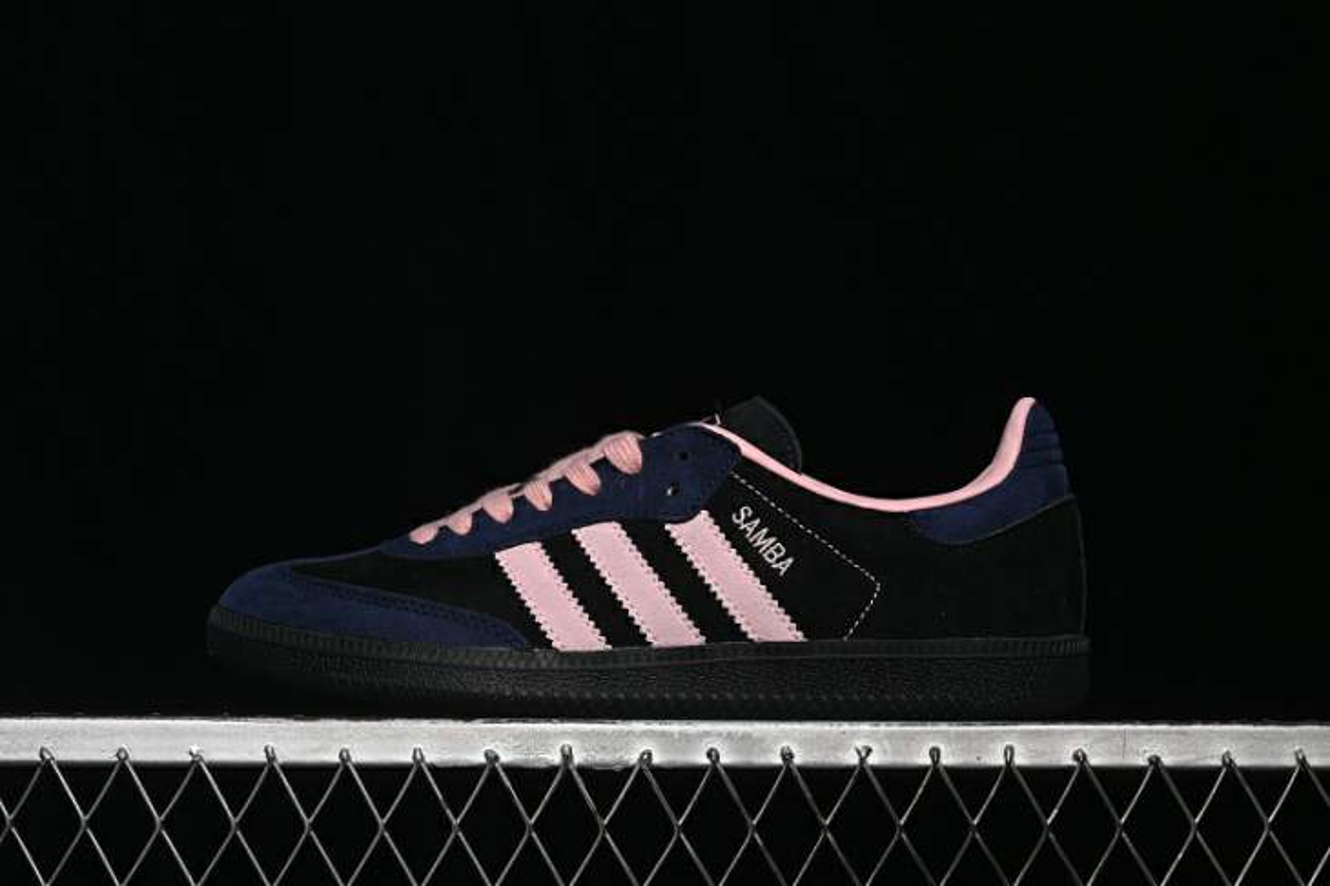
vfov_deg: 18.2
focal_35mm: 75
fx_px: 2769
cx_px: 665
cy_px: 443
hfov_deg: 27.0
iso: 160
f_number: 6.3
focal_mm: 50
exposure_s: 1/60
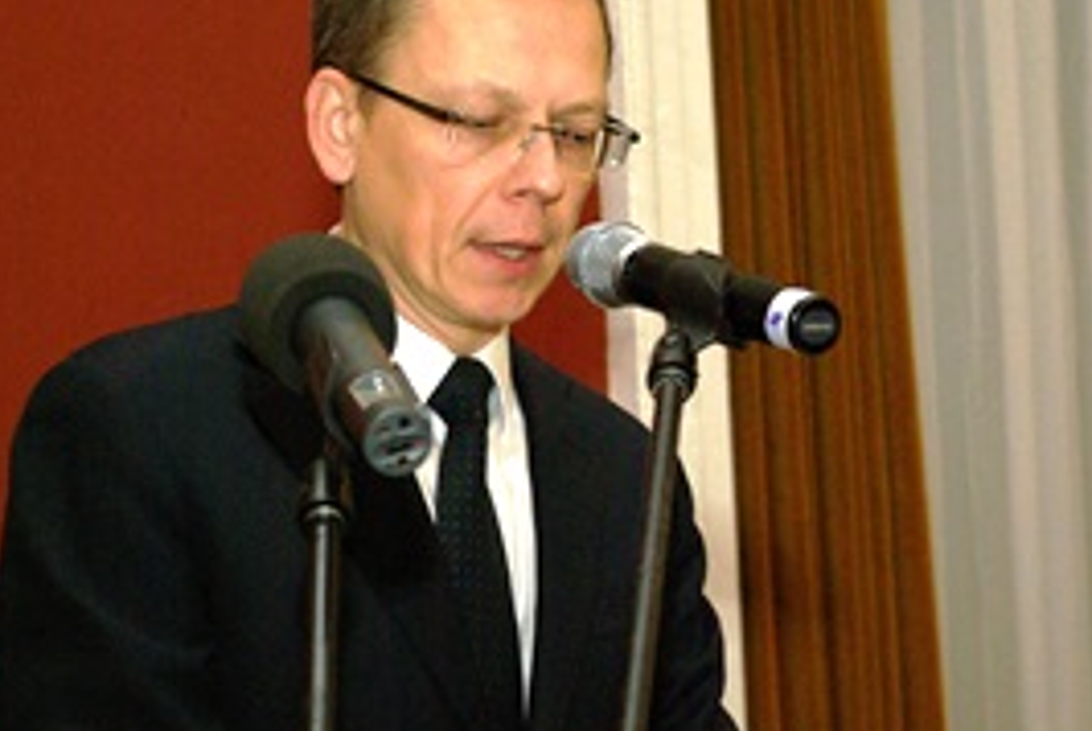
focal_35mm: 139
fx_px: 4216
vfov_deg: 9.9
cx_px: 669
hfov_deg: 14.7
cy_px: 283
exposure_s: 1/60
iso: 800
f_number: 5.6
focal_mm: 55
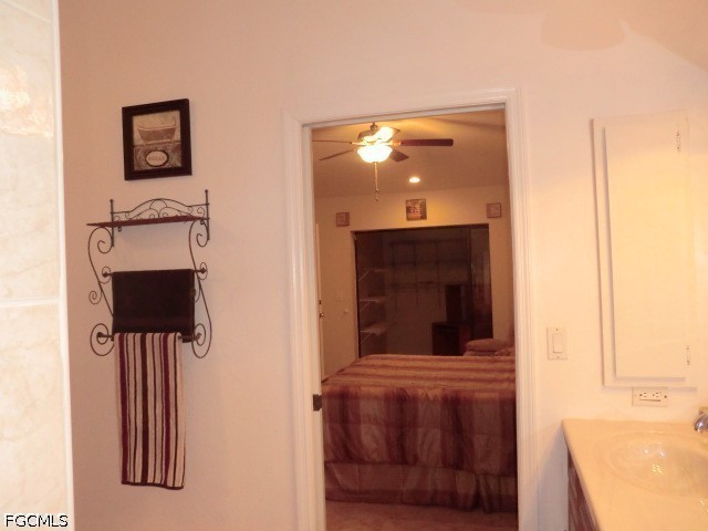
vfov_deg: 51.4
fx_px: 552
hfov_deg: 65.3
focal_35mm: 27
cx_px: 354
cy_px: 266
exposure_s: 1/60
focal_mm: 4.9
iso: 400
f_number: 3.2
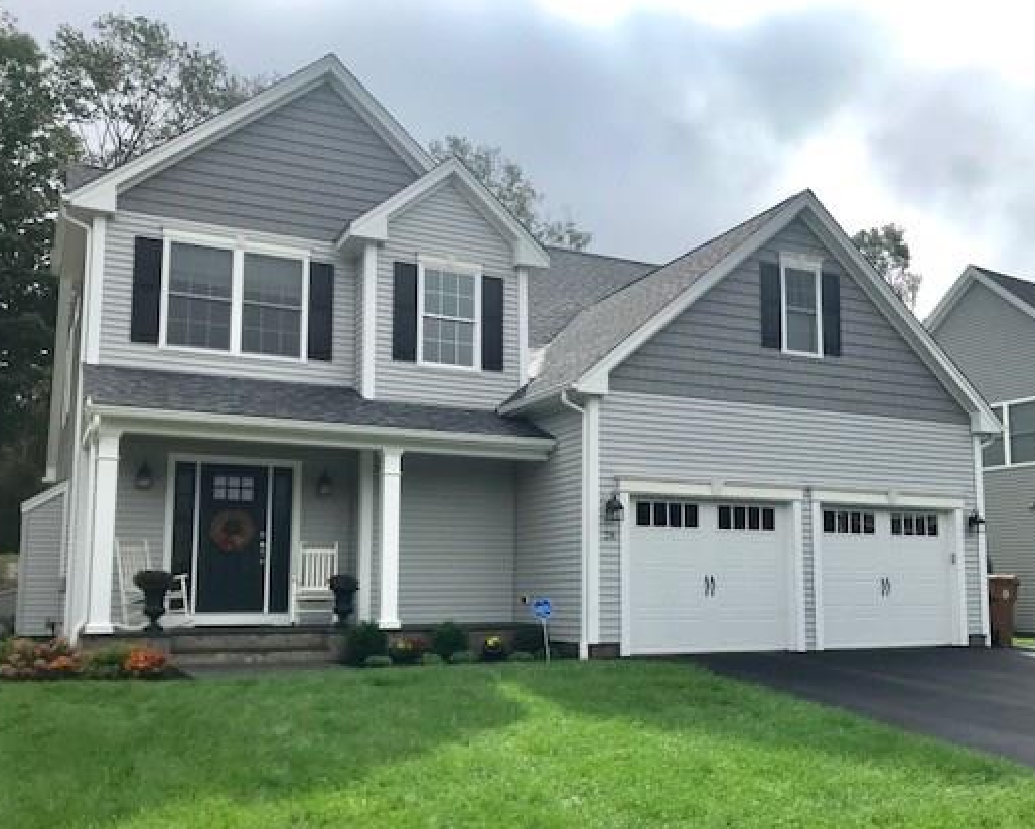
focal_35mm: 34
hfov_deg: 52.5
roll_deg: +0.2
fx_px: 1042
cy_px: 477
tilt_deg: +7.7
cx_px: 614
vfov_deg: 43.3
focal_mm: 3.99
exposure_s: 1/3425
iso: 20
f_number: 1.8
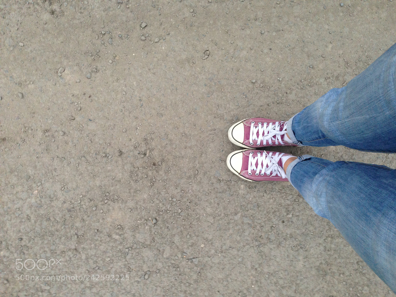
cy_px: 148
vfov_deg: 42.9
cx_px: 198
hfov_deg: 55.4
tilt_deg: -87.0
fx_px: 378
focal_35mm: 33
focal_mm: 4.12
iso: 125
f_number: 2.4
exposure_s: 1/20
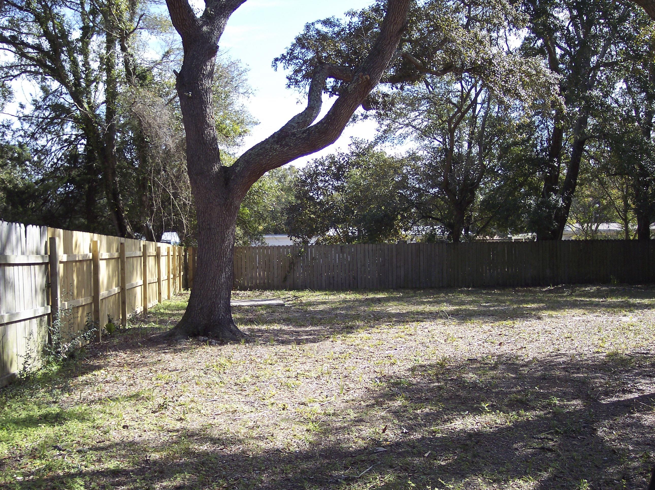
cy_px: 245
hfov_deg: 49.0
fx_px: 719
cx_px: 328
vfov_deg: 37.7
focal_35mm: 38
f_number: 2.8
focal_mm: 8
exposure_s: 1/700
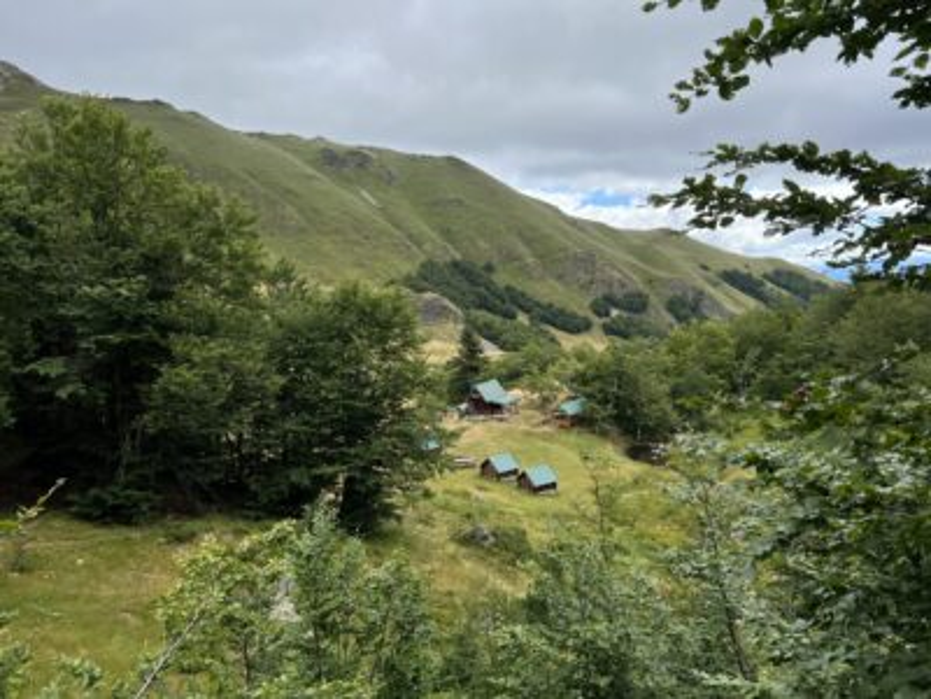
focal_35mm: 26
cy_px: 350
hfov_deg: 67.3
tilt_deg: -5.3
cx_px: 466
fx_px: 699
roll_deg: +3.1
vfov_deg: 53.1
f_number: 1.5
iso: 50
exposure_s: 1/3356
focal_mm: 5.7
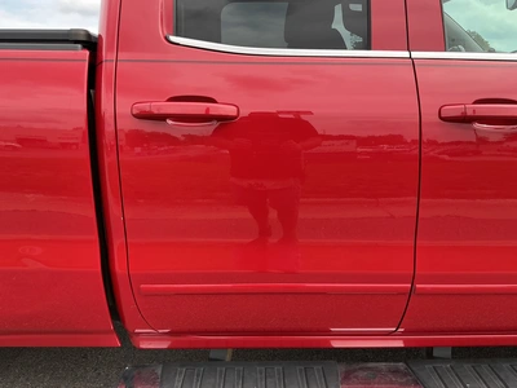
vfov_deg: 49.7
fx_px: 418
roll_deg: +0.7
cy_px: 194
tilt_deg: -12.3
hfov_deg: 63.4
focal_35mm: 28
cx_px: 258
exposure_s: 1/294
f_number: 1.8
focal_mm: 3
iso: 25
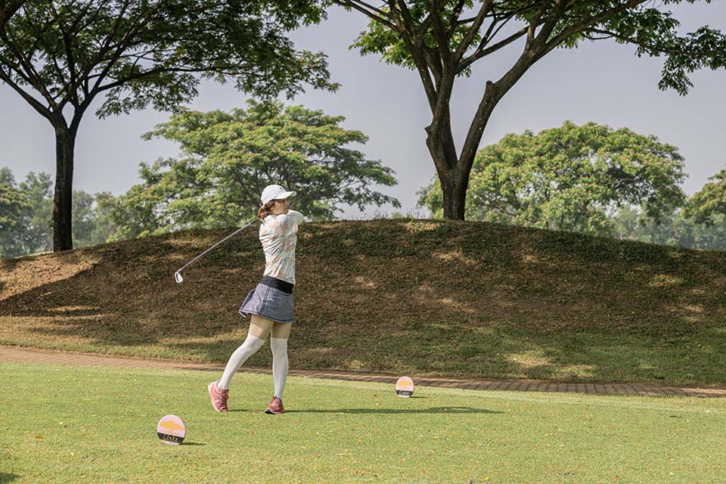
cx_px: 363
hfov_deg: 28.8
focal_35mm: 70
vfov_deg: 19.5
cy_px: 242
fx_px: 1412
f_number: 5
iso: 400
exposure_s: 1/2500
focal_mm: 70
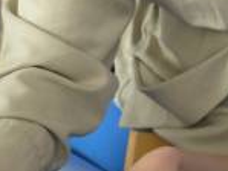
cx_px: 165
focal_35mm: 452
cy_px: 31
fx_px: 2980
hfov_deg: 4.4
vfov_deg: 3.3
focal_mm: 70
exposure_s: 1/100
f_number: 7.1
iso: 1250
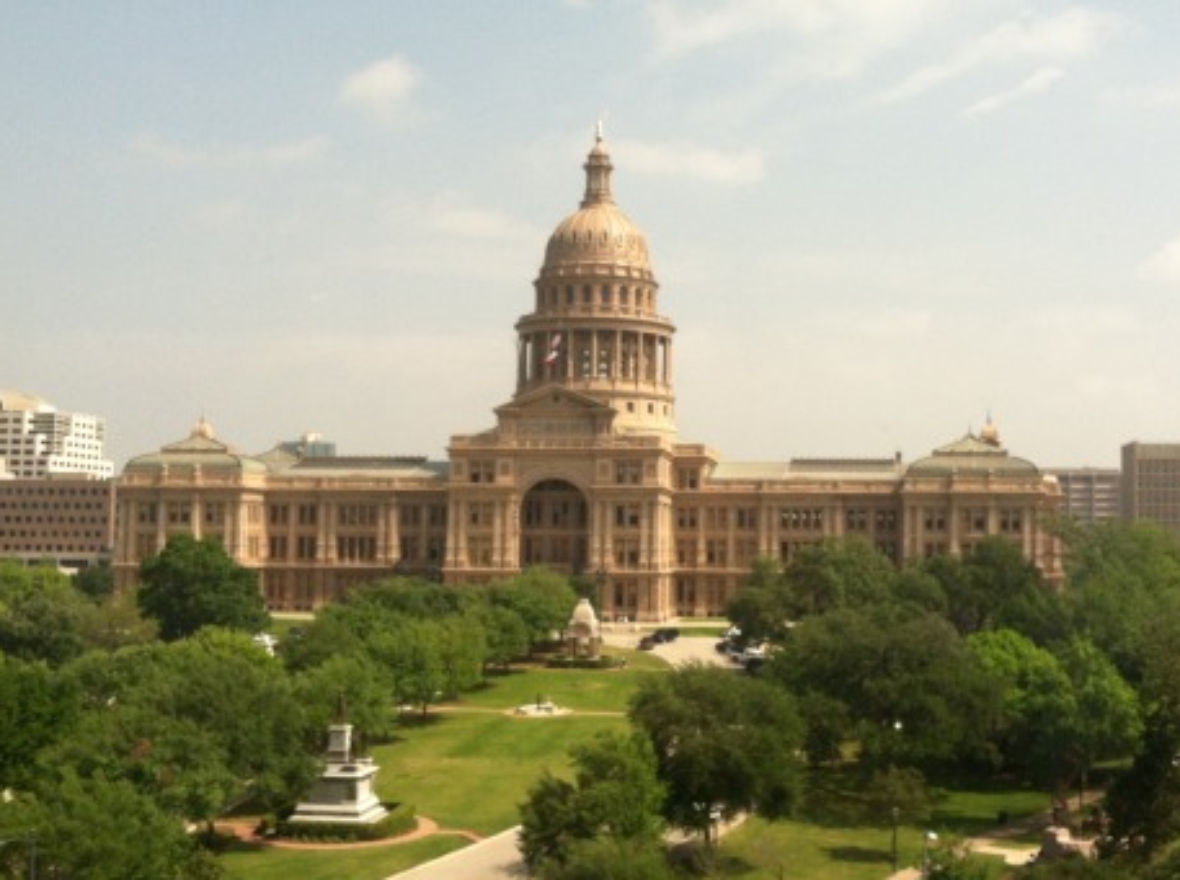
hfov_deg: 38.9
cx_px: 679
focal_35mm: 49
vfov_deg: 29.6
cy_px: 449
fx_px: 1667
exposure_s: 1/682
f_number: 2.8
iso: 80
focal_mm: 3.85
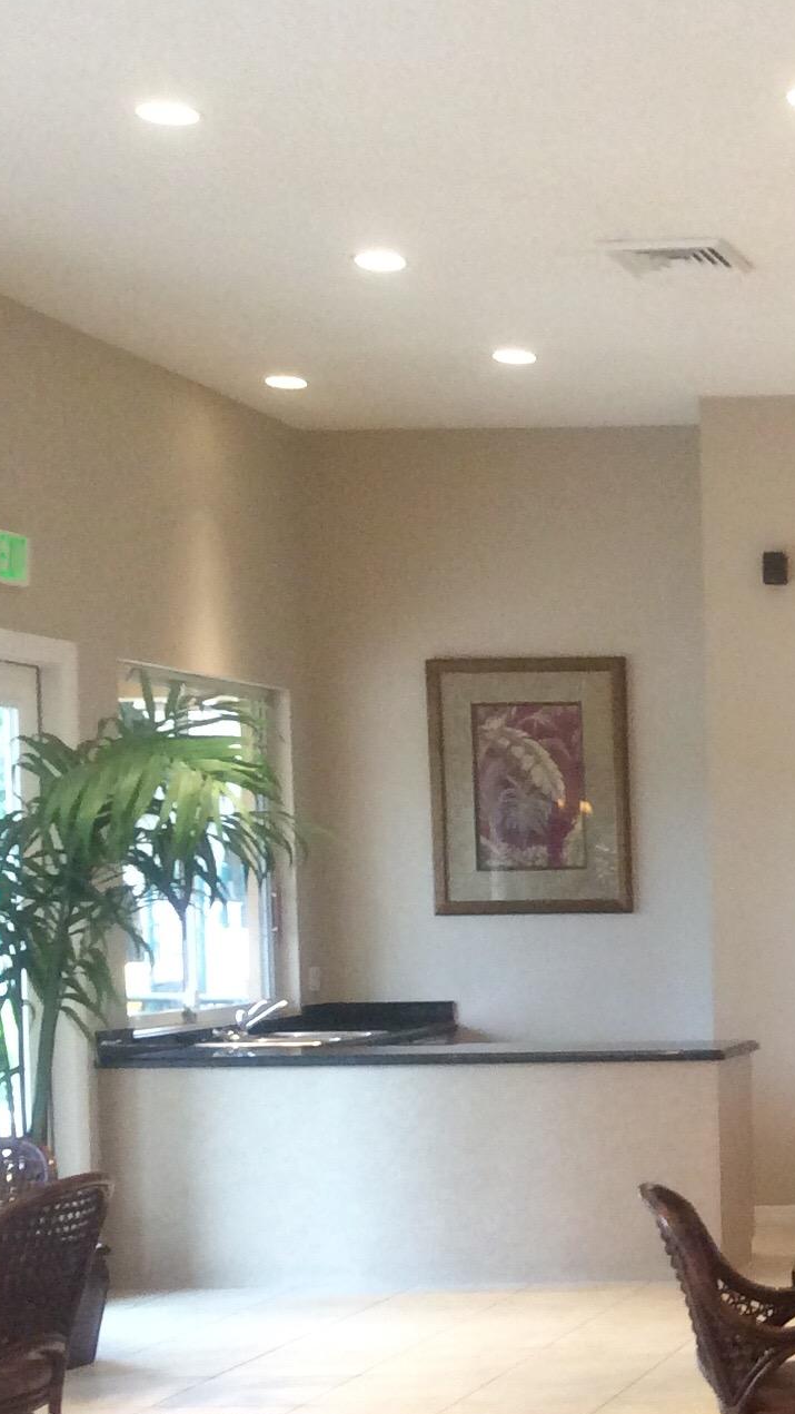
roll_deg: +1.4
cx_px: 1165
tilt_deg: -3.7
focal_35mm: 71
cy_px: 959
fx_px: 2661
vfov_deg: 29.5
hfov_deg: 15.7
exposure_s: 1/24
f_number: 2.4
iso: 100
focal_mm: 3.3
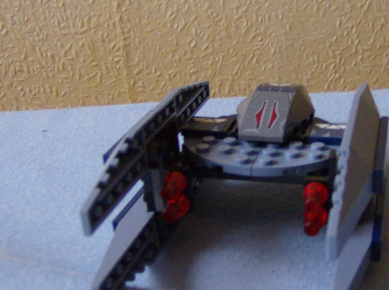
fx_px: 673
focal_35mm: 60
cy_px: 132
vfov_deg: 24.3
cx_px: 289
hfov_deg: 31.7
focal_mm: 6
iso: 200
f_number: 2.8
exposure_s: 1/62.6
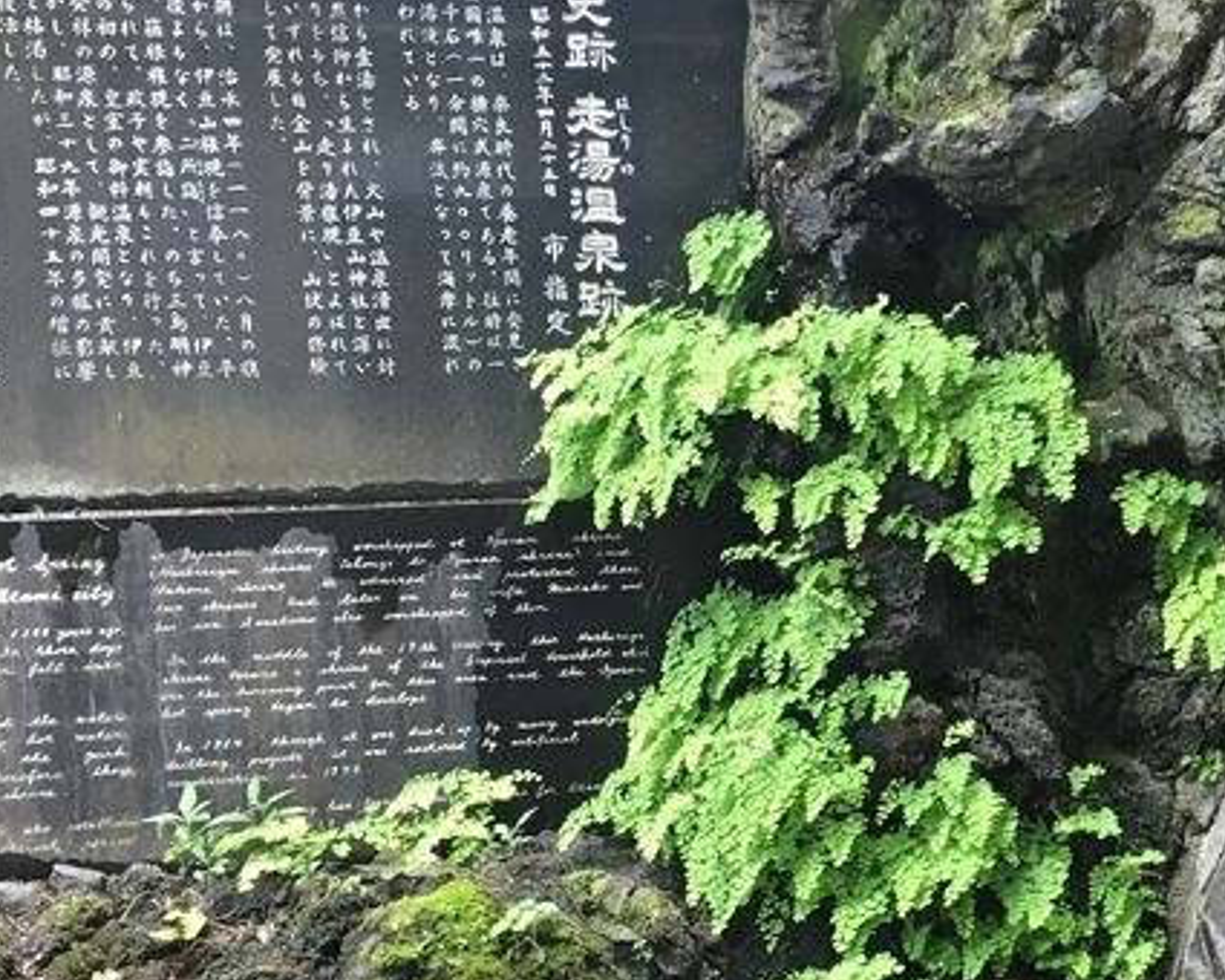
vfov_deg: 19.0
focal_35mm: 80
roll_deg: -0.3
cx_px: 1115
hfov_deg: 23.2
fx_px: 2900
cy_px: 810
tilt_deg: -7.8
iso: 32
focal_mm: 4.15
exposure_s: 1/30
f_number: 2.2
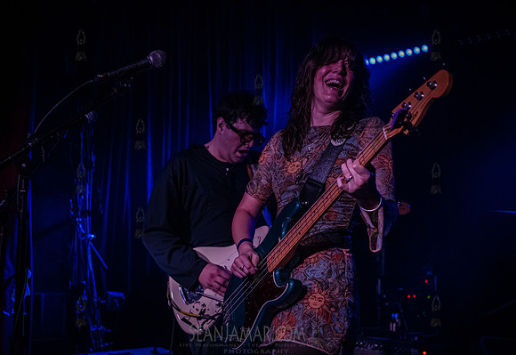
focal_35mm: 53
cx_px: 242
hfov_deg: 37.5
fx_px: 760
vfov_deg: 26.3
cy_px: 173
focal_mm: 50
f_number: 3.2
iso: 16000
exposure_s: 1/500
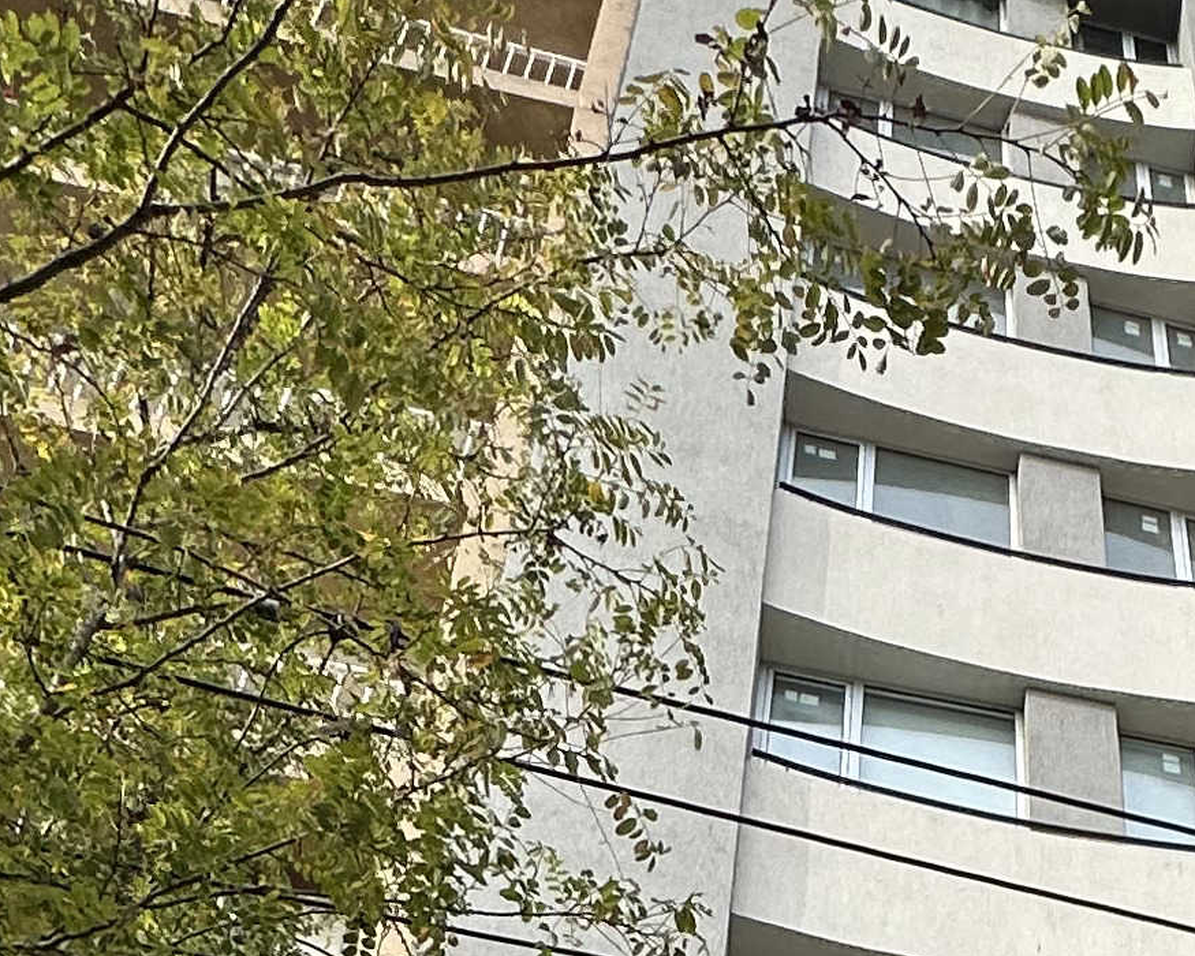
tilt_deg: +33.6
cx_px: 1221
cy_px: 1922
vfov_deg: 17.3
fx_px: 2228
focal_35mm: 63
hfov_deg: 28.1
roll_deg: +2.8
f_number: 2.2
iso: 40
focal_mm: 2.22
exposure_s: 1/612
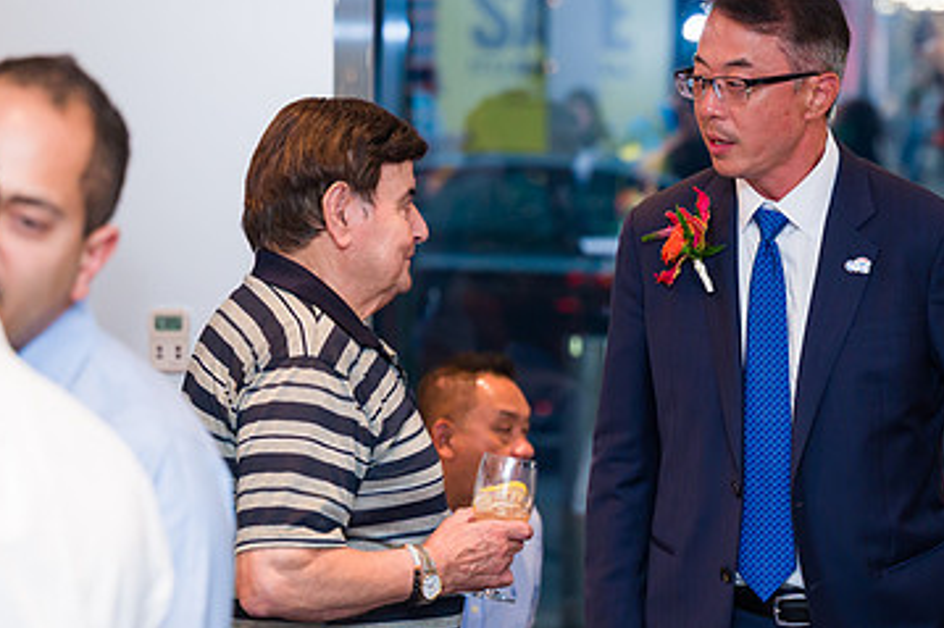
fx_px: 3853
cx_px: 705
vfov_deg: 9.3
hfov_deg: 13.9
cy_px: 349
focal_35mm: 147
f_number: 3.2
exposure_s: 1/160
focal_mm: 86
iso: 800
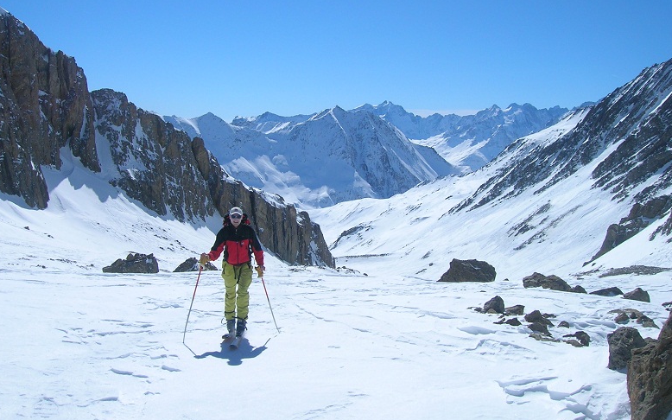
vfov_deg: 34.3
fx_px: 678
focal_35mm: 37
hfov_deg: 52.8
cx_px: 335
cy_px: 172
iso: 50
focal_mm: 5.7
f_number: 4.9
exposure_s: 1/1359
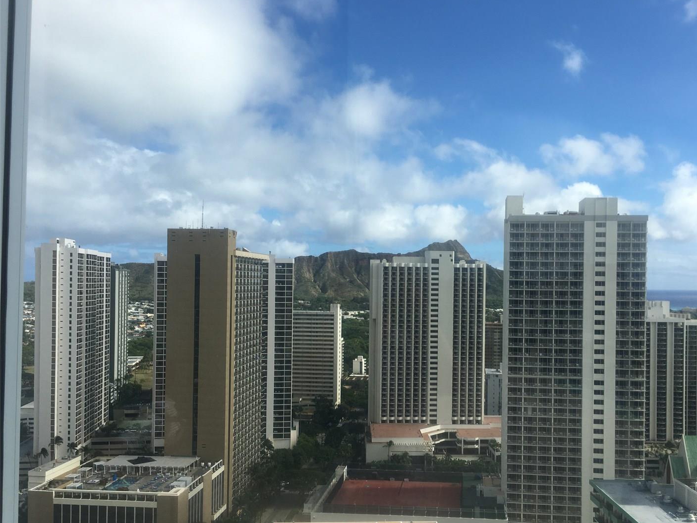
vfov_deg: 42.9
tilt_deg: +0.7
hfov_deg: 55.2
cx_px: 396
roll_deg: -0.8
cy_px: 286
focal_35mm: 33
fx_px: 665
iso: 25
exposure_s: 1/1876
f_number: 2.2
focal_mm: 4.15
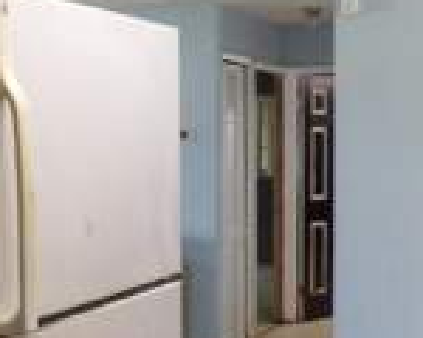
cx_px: -93
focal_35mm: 75
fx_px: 939
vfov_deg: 20.4
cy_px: 156
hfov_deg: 23.1
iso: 223
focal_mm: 4.3
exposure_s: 1/17
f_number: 3.2
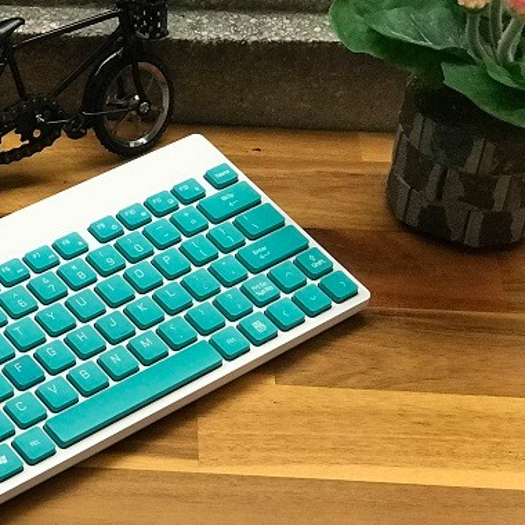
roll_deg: -0.4
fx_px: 1819
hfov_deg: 16.1
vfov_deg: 16.4
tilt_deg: -44.1
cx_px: -6
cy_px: 366
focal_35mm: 106
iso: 200
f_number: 2.8
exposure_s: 1/50
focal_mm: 6.6
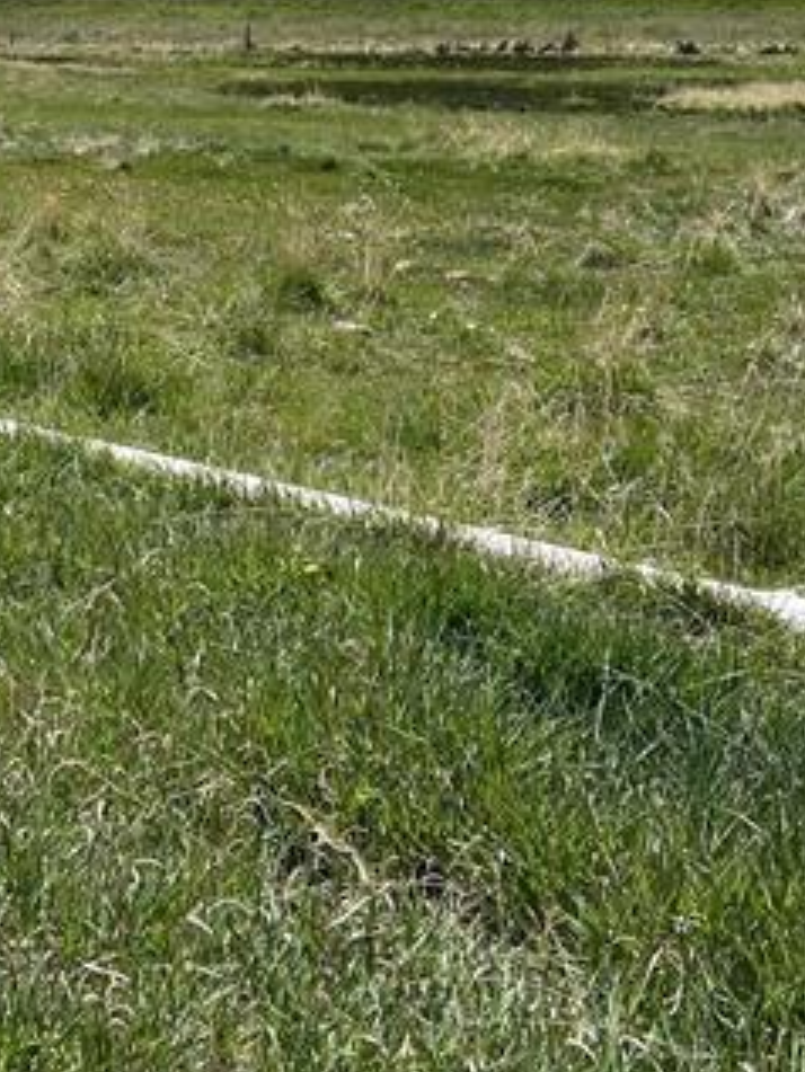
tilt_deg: -9.3
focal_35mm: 63
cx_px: 169
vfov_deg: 30.4
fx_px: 1952
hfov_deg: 23.0
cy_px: 338
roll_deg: +3.3
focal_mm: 5.7
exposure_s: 1/5319
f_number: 1.5
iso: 50
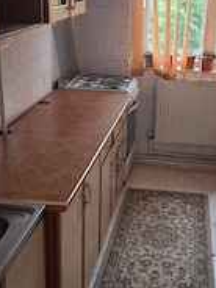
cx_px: 142
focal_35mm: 50
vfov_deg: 38.1
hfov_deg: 28.9
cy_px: 128
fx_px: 416
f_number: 1.8
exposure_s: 1/120
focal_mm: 5.54
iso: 320
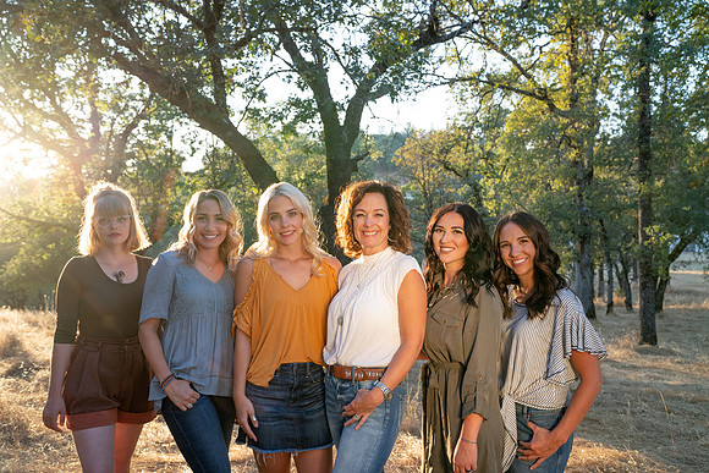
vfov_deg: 42.3
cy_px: 236
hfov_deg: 60.3
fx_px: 611
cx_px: 354
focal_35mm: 31
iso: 320
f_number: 5
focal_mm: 31
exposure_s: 1/125
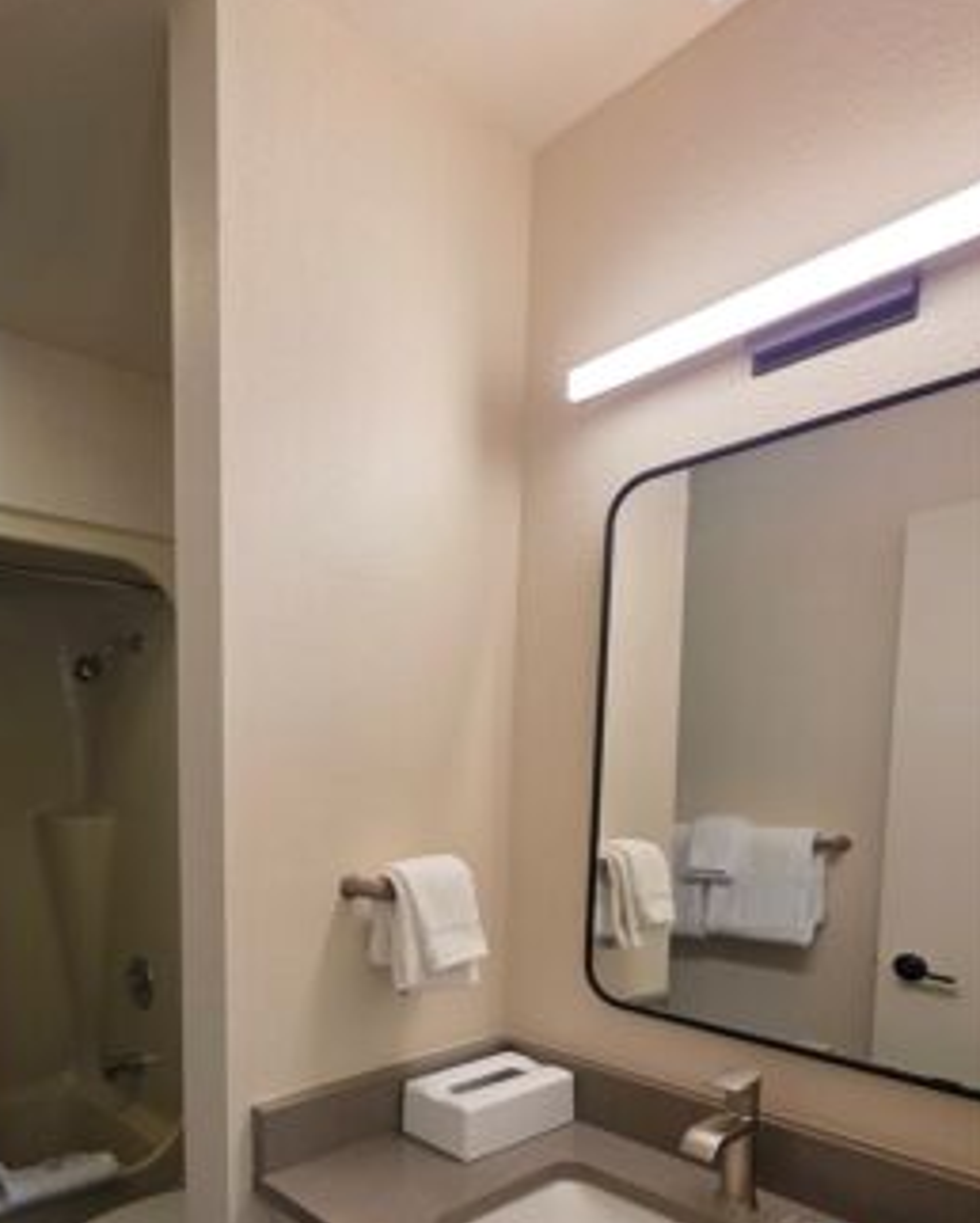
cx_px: 239
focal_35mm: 21
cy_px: 868
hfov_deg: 61.7
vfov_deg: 73.8
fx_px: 761
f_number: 1.9
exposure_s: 1/120
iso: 100
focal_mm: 2.2
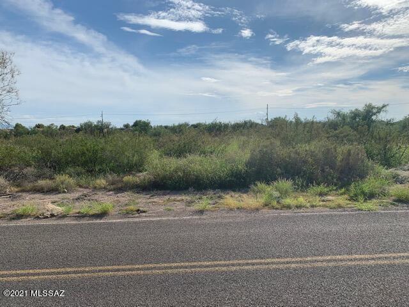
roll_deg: +1.0
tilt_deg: -5.2
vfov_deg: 53.1
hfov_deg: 67.3
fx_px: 307
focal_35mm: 26
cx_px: 204
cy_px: 154
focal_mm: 4.25
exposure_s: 1/5405
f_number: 1.8
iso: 25
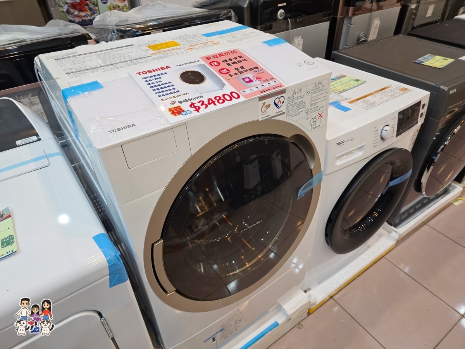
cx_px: 232
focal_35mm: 23
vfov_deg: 58.9
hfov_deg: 73.9
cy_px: 174
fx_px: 309
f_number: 1.7
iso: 320
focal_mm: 6.3
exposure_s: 1/120
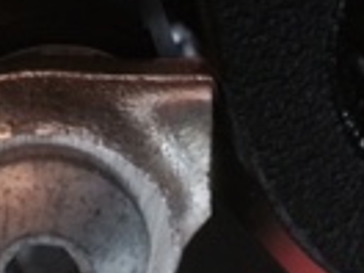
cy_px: 157
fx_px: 1483
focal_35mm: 141
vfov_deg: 10.5
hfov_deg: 14.0
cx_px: 201
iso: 200
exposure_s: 1/30
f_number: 2.2
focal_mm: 4.15
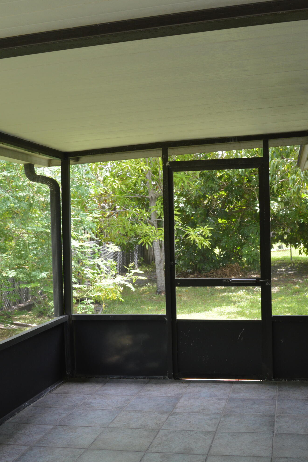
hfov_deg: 32.6
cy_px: 230
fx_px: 526
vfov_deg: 47.4
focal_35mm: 41
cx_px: 182
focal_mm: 18
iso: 320
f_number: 5.6
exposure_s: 1/125
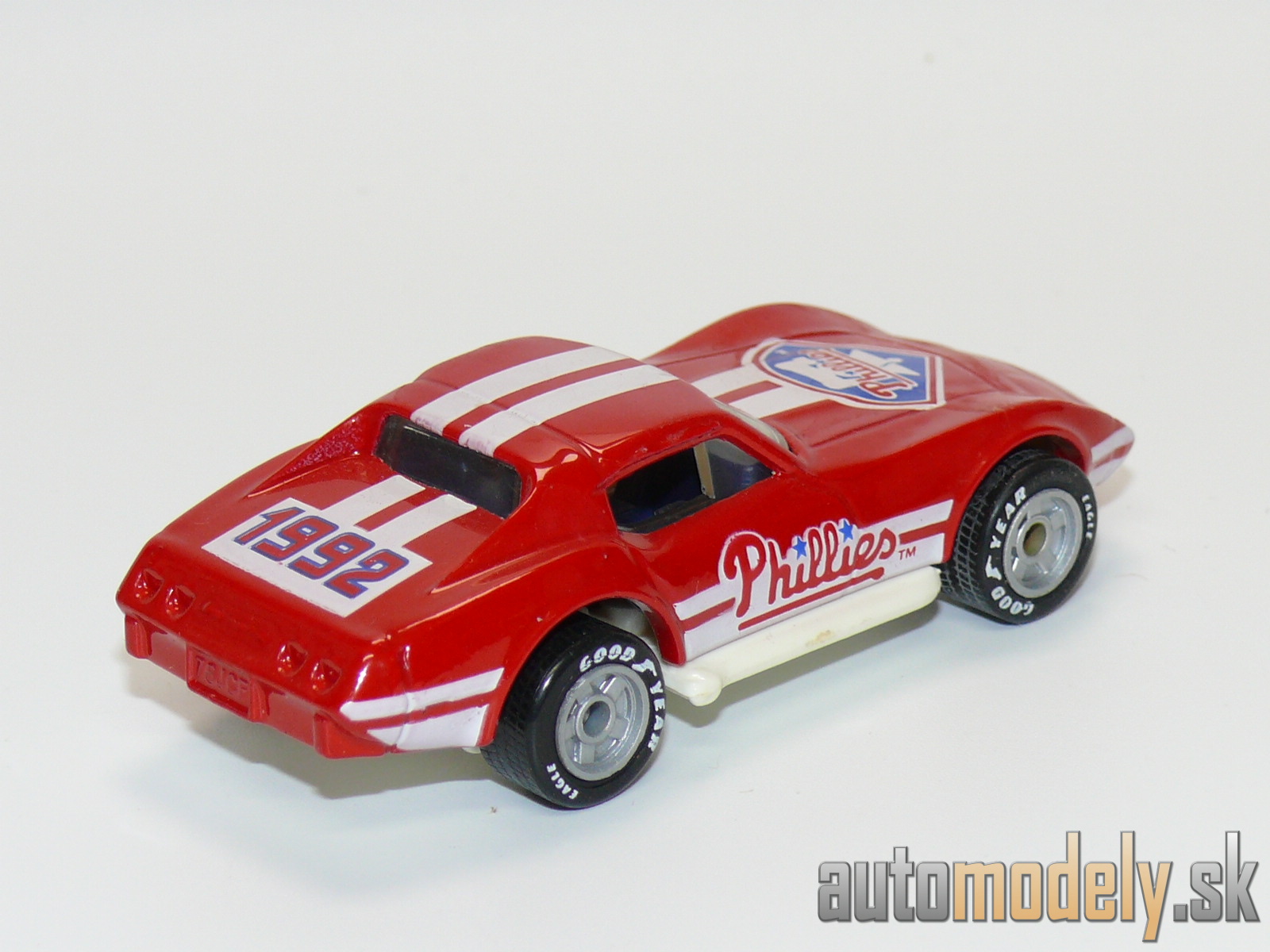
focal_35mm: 128
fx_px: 4696
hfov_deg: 15.4
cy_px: 476
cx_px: 635
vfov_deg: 11.6
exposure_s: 1/30
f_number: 4
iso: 100
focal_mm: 15.2
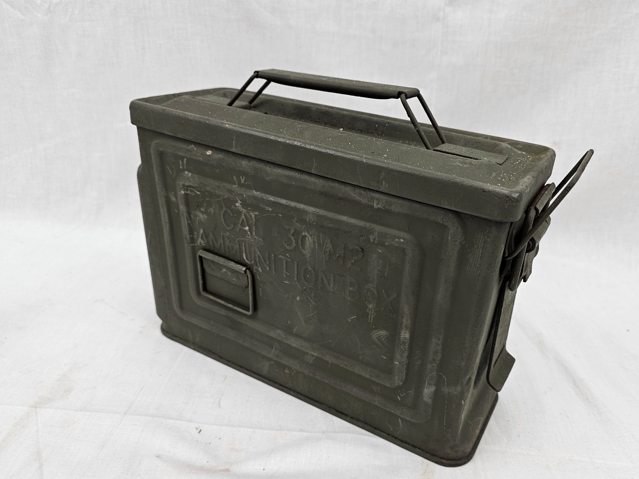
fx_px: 480
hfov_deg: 67.2
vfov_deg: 53.0
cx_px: 342
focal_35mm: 26
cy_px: 260
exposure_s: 1/70
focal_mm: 6.3
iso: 32
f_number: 1.7
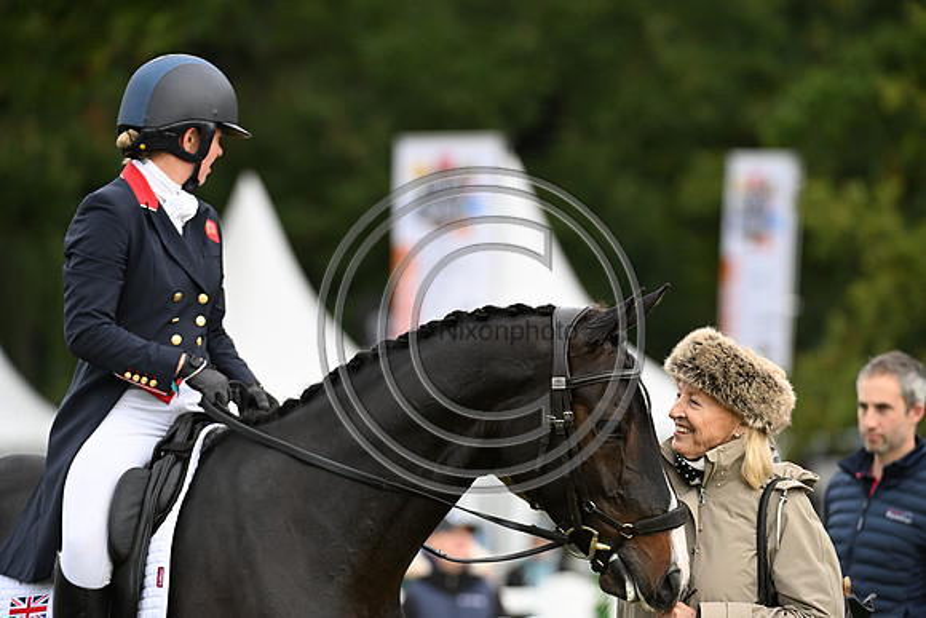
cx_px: 463
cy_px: 309
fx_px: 7461
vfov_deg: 4.7
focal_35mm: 290
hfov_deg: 7.1
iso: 1600
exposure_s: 1/1000
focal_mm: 290
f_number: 5.6
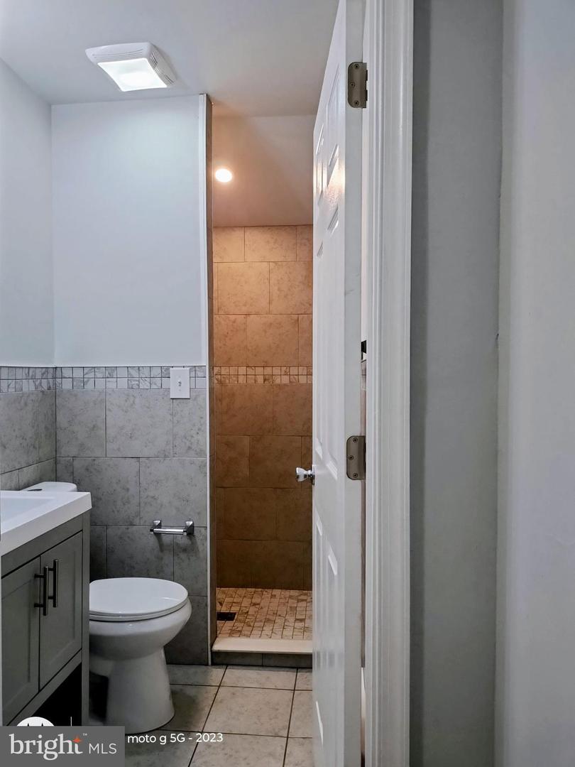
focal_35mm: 25
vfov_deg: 69.4
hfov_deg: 54.9
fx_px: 554
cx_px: 288
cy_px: 384
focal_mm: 4.71
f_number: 1.7
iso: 102
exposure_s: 1/60
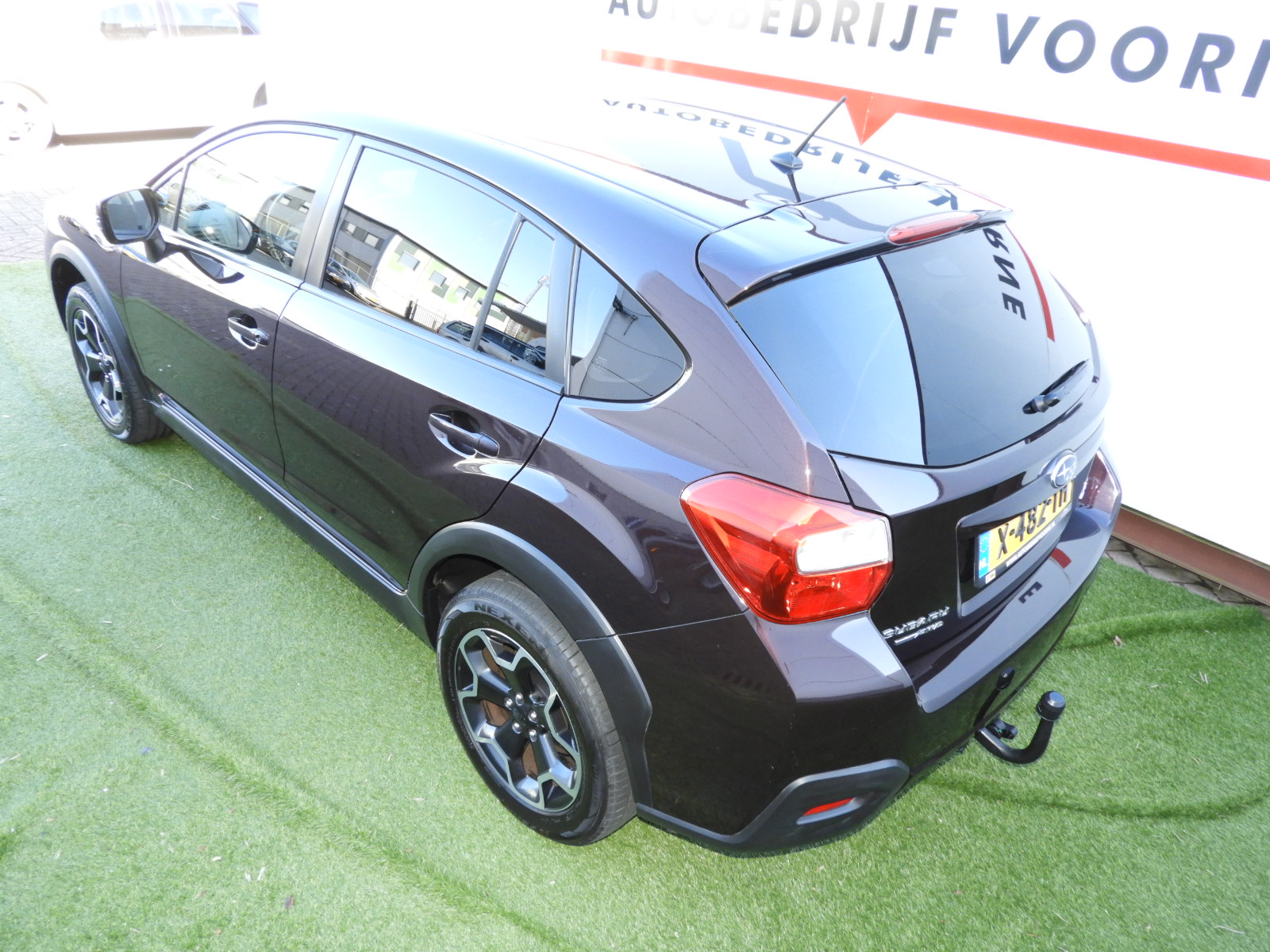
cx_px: 635
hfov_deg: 71.6
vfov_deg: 56.8
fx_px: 881
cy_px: 476
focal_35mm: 24
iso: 280
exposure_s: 1/100
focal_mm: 4.3
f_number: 3.3
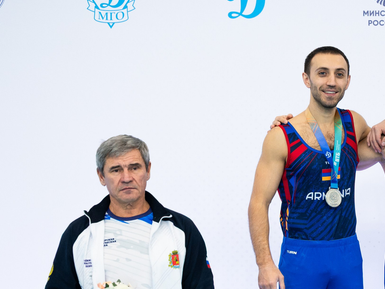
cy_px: 307
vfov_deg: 7.3
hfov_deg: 9.7
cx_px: 394
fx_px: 2247
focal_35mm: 202
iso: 1000
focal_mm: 81
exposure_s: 1/500
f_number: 2.8
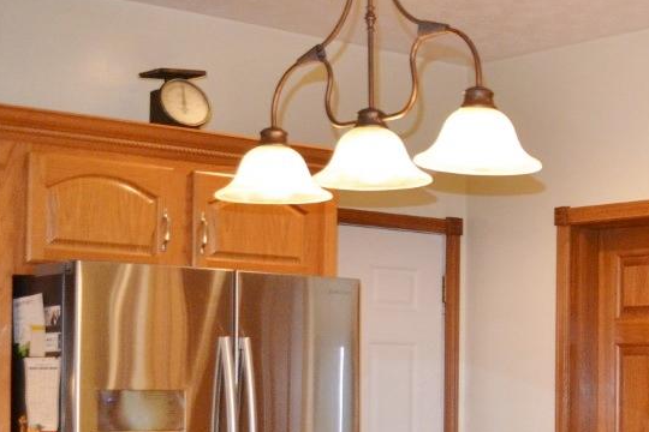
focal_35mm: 81
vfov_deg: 16.7
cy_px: 355
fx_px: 1460
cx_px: 929
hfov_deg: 21.6
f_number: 3.5
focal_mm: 18
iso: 800
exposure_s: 1/60
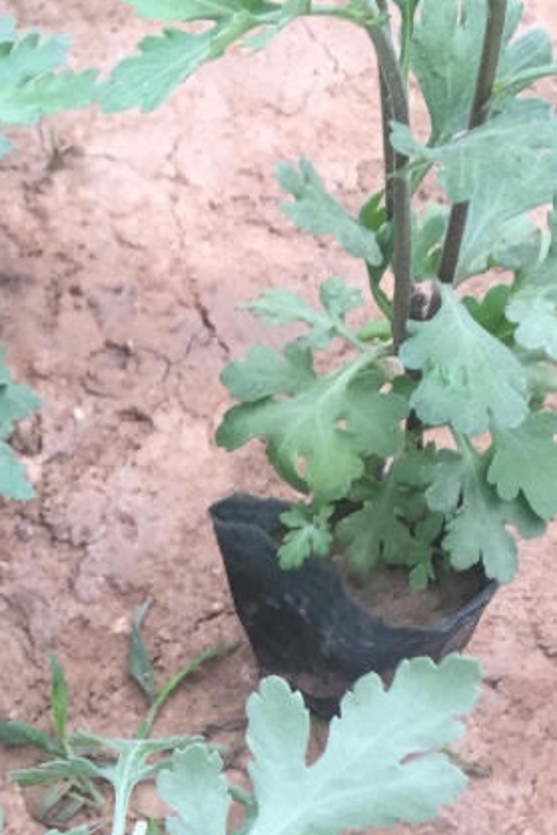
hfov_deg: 16.7
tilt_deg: -64.2
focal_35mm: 77
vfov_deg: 24.8
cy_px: 876
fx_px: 1785
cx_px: -182
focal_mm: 4.15
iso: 32
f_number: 2.2
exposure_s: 1/50
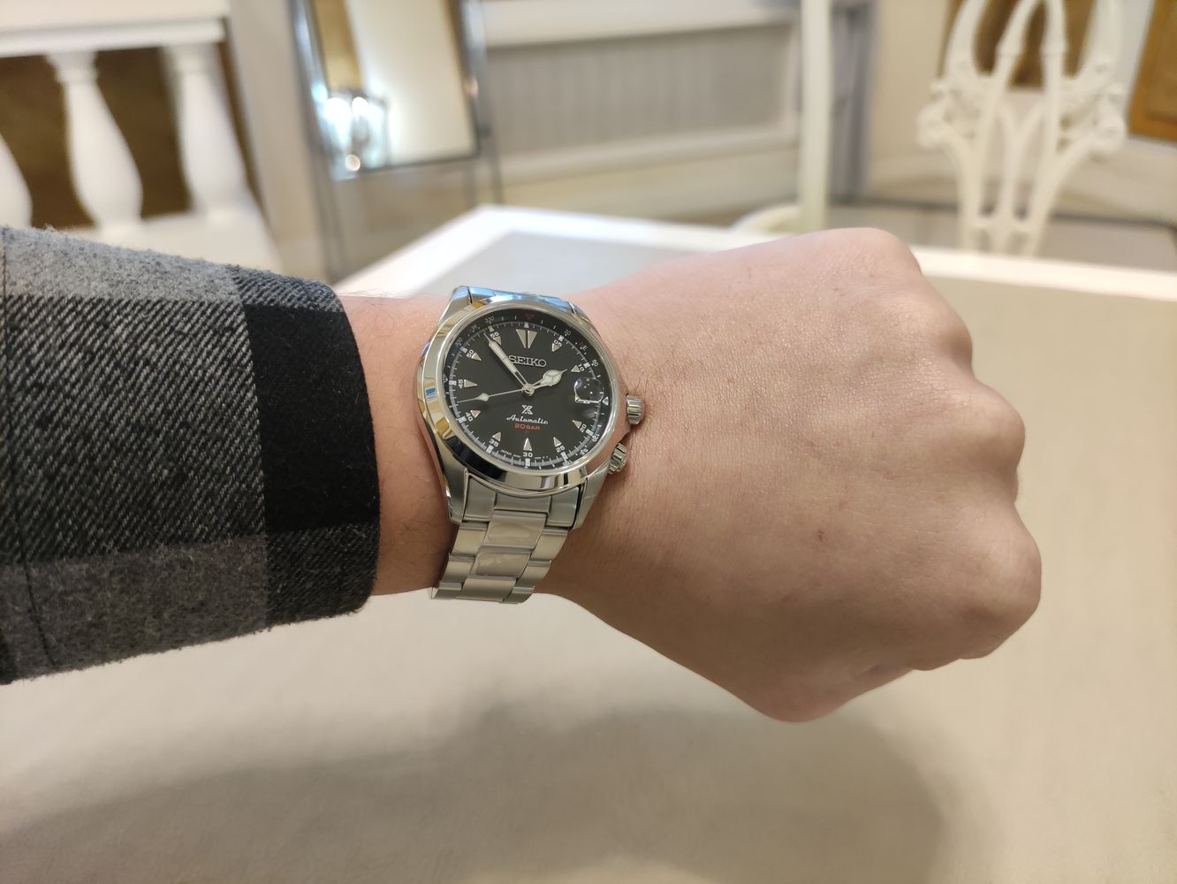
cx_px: 588
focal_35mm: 25
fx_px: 850
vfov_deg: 54.9
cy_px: 442
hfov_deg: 69.4
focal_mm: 5.43
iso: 604
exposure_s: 1/50
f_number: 1.89
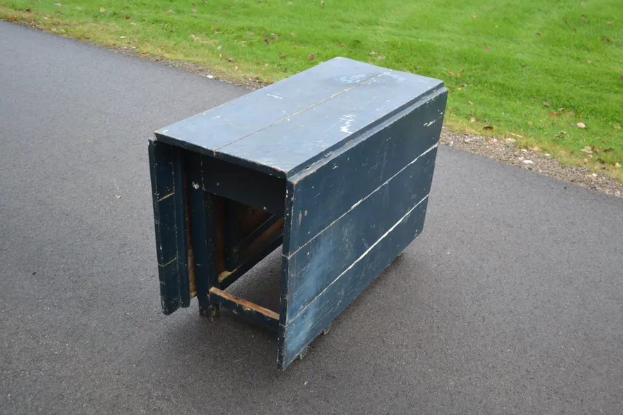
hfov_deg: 53.1
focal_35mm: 36
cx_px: 312
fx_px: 623
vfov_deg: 36.9
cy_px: 208
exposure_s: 1/80
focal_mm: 24
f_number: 4.2
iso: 400
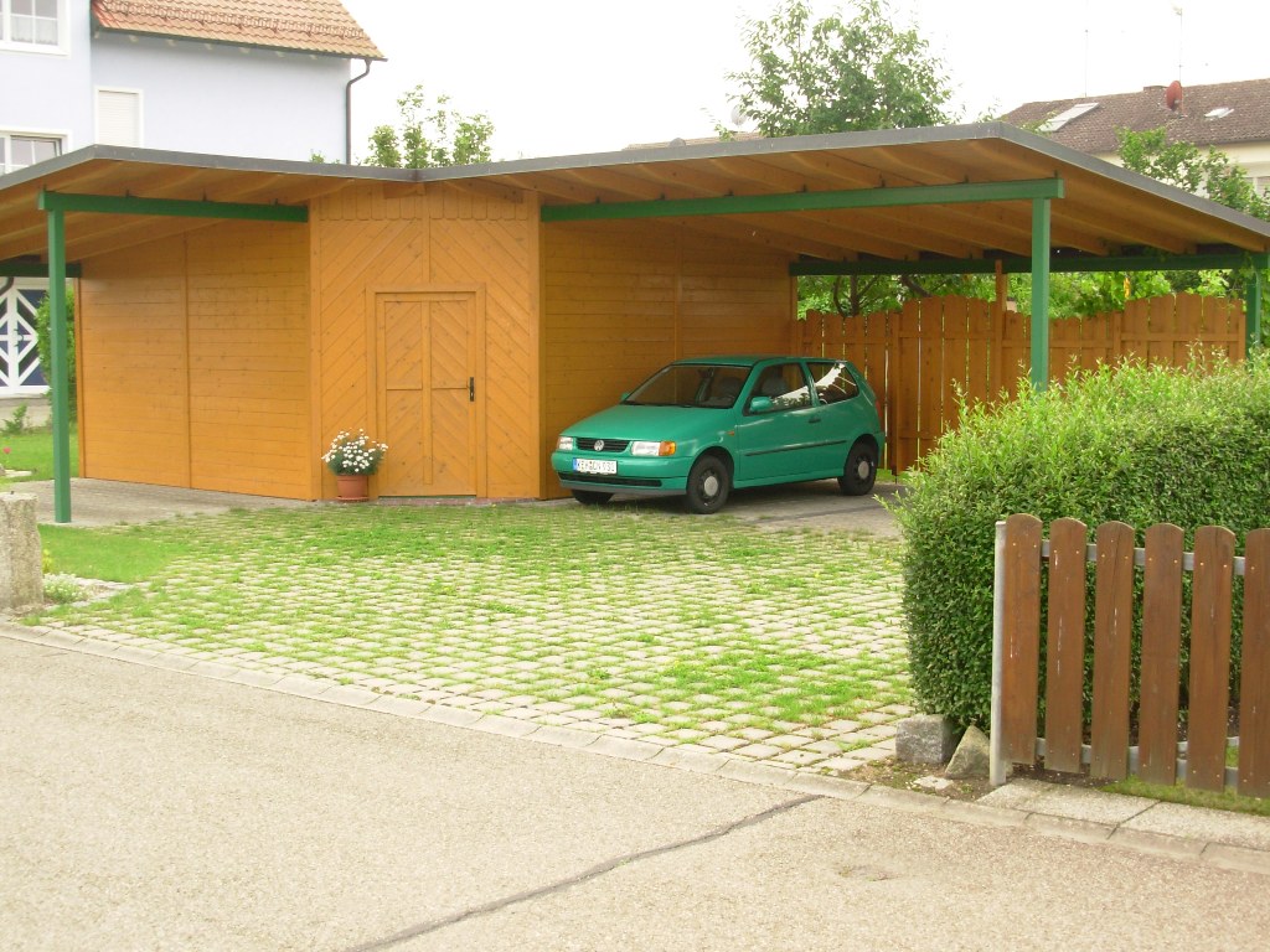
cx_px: 635
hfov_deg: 36.8
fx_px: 1908
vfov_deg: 28.0
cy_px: 476
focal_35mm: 52
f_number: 3.2
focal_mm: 8.5
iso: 50
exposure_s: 1/171
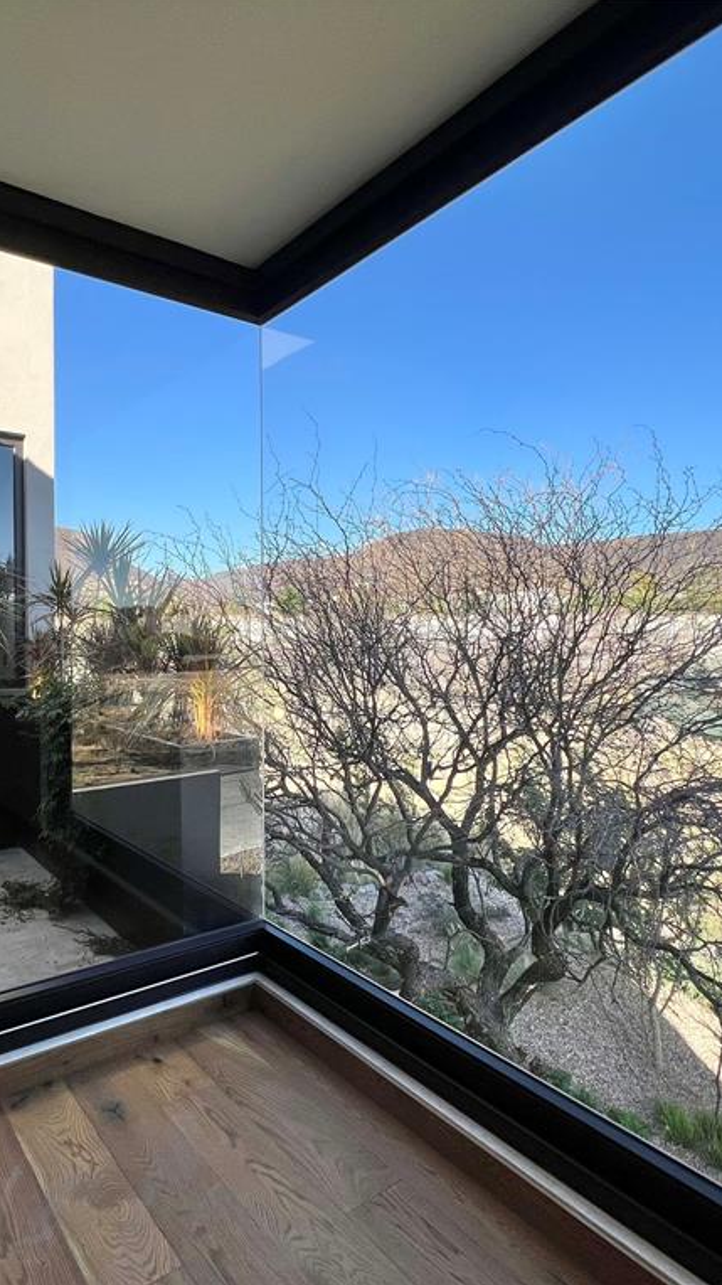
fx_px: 647
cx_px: 210
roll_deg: -0.2
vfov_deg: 89.6
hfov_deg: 56.4
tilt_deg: -0.2
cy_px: 640
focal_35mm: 19
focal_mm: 1.57
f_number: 1.8
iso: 32
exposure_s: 1/763
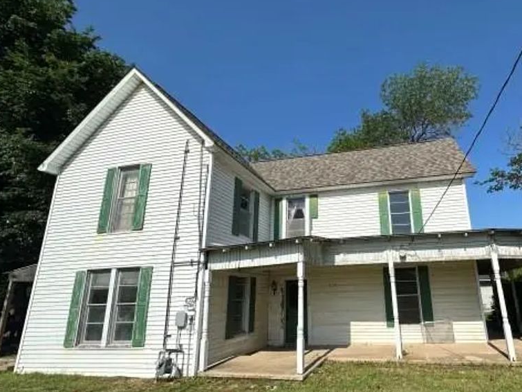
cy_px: 224
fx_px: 286
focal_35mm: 19
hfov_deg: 81.9
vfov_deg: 68.3
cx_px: 346
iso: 50
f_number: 2.2
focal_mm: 2.22
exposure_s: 1/3861
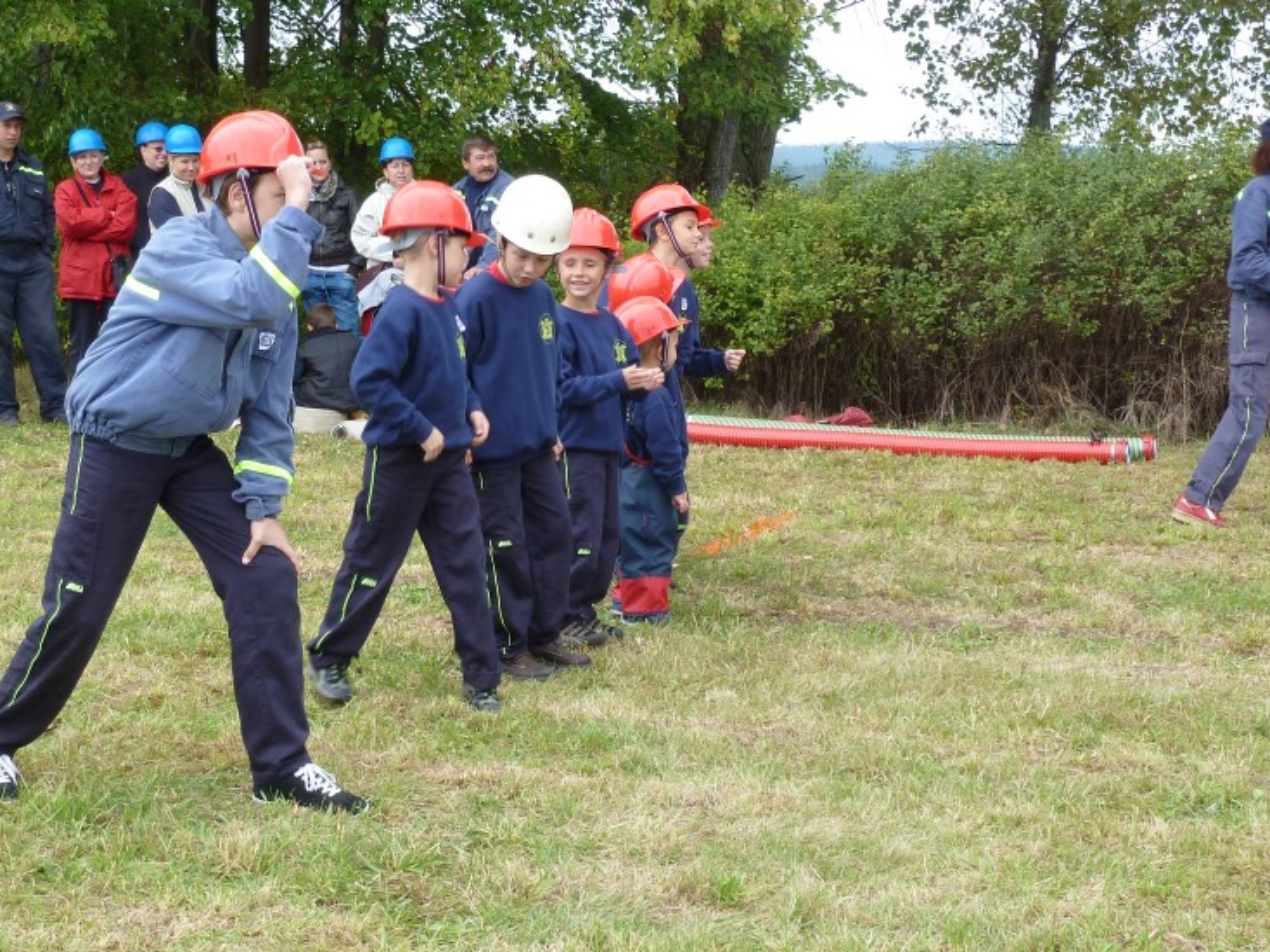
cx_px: 533
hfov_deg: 28.9
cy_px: 540
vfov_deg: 21.9
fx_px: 2457
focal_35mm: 67
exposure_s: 1/80
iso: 80
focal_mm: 7.9
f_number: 3.8
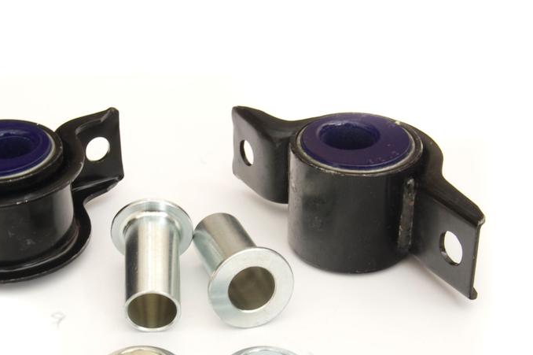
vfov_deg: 17.6
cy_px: 246
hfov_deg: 26.2
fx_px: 1139
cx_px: 182
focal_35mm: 77
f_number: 18
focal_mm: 34
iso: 200
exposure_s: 1.5
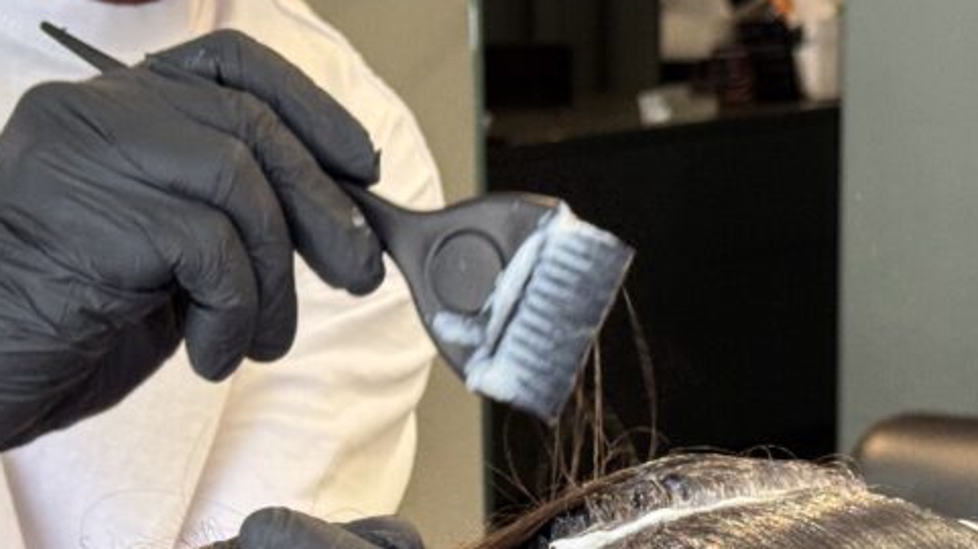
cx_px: 401
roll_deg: +1.8
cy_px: 537
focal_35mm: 112
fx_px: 2903
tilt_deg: -12.7
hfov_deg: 19.1
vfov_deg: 10.7
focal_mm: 6.76
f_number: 1.78
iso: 80
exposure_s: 1/100
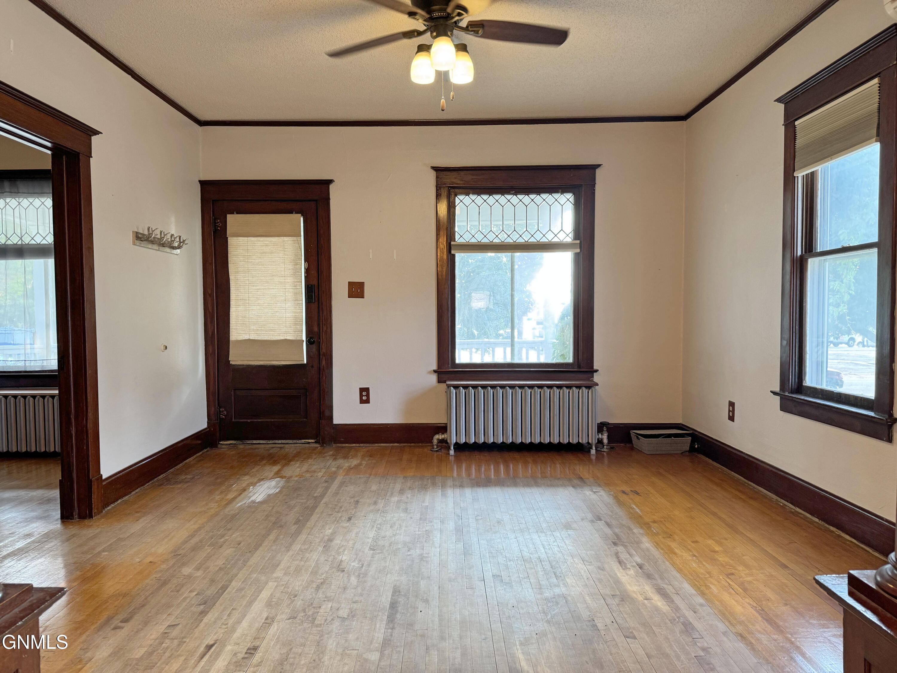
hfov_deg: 71.6
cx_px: 448
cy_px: 336
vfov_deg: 56.8
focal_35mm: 24
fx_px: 622
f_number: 1.78
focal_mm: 6.76
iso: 125
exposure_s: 1/60
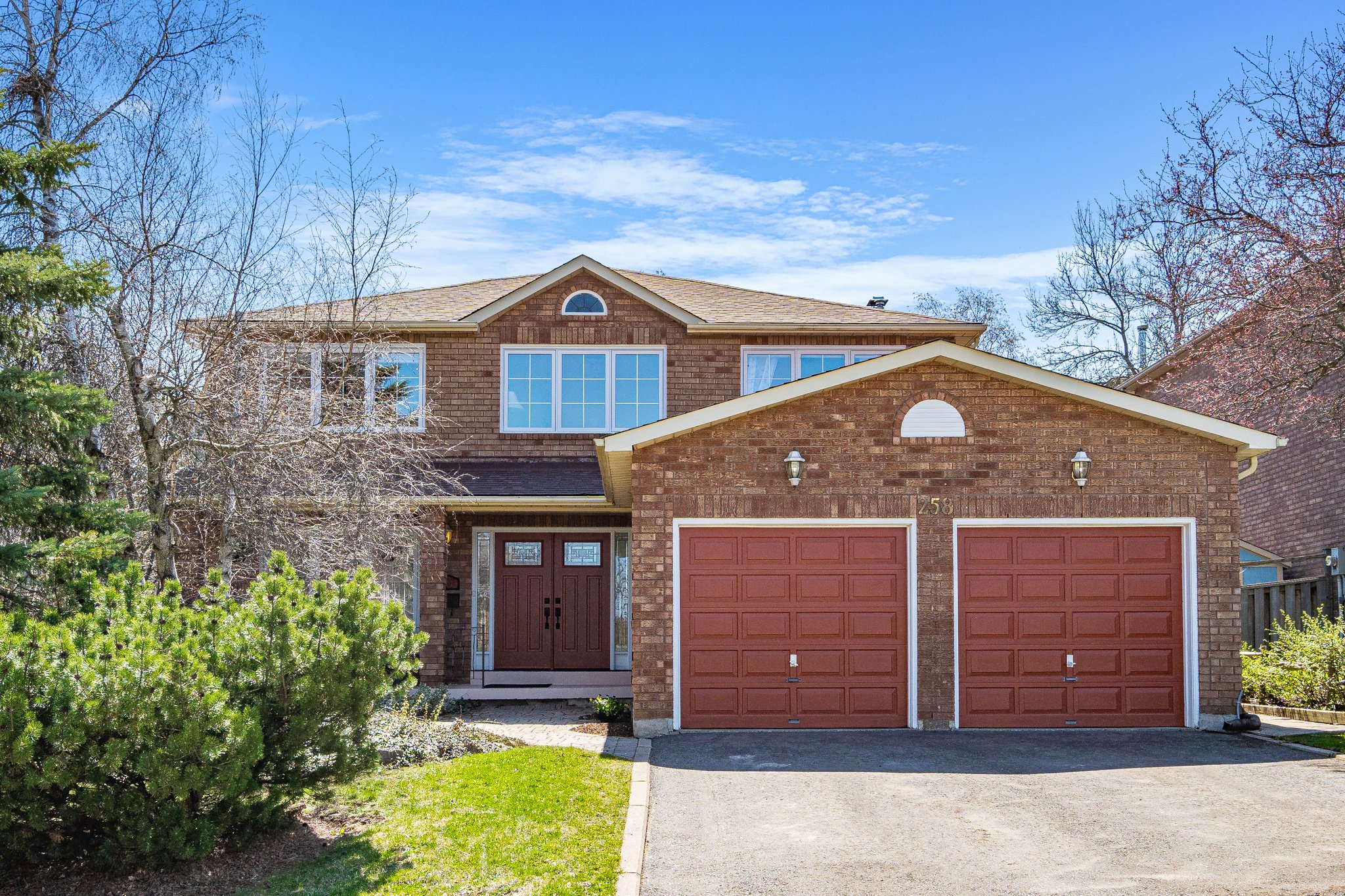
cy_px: 448
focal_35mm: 37
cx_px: 672
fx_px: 1382
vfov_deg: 35.9
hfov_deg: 51.9
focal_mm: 25
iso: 500
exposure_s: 1/400
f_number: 8
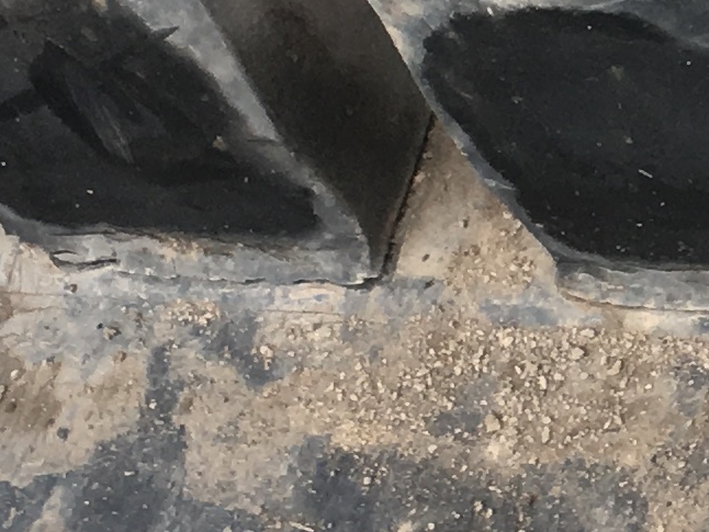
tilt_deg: -59.8
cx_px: 1137
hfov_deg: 10.5
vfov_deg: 8.2
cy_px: 213
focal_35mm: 181
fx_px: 3709
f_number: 2.2
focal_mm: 4.15
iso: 32
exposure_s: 1/60
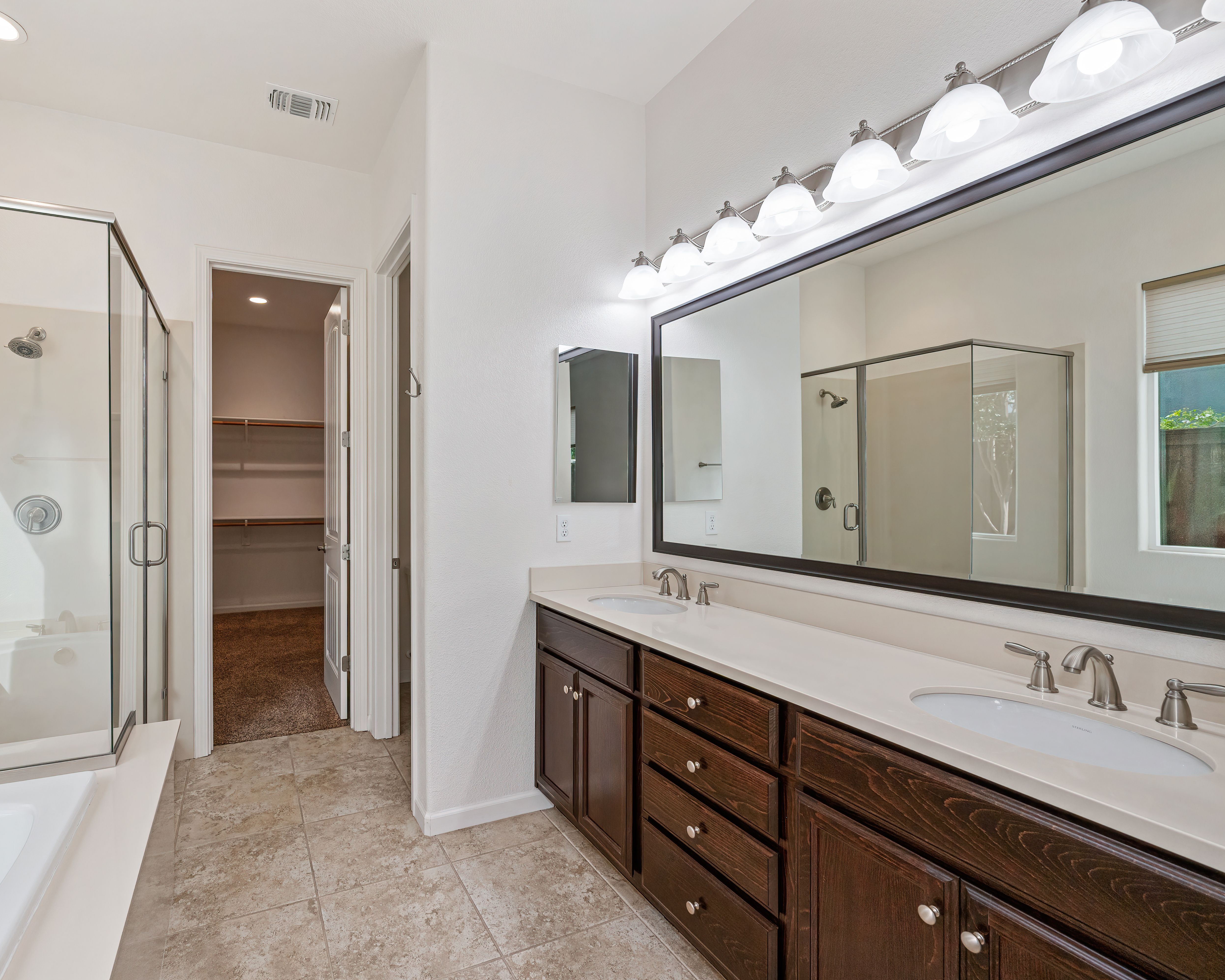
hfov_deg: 92.0
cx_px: 493
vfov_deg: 80.4
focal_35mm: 16
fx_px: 580
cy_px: 488
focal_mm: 14
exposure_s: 1/200
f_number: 13
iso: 640
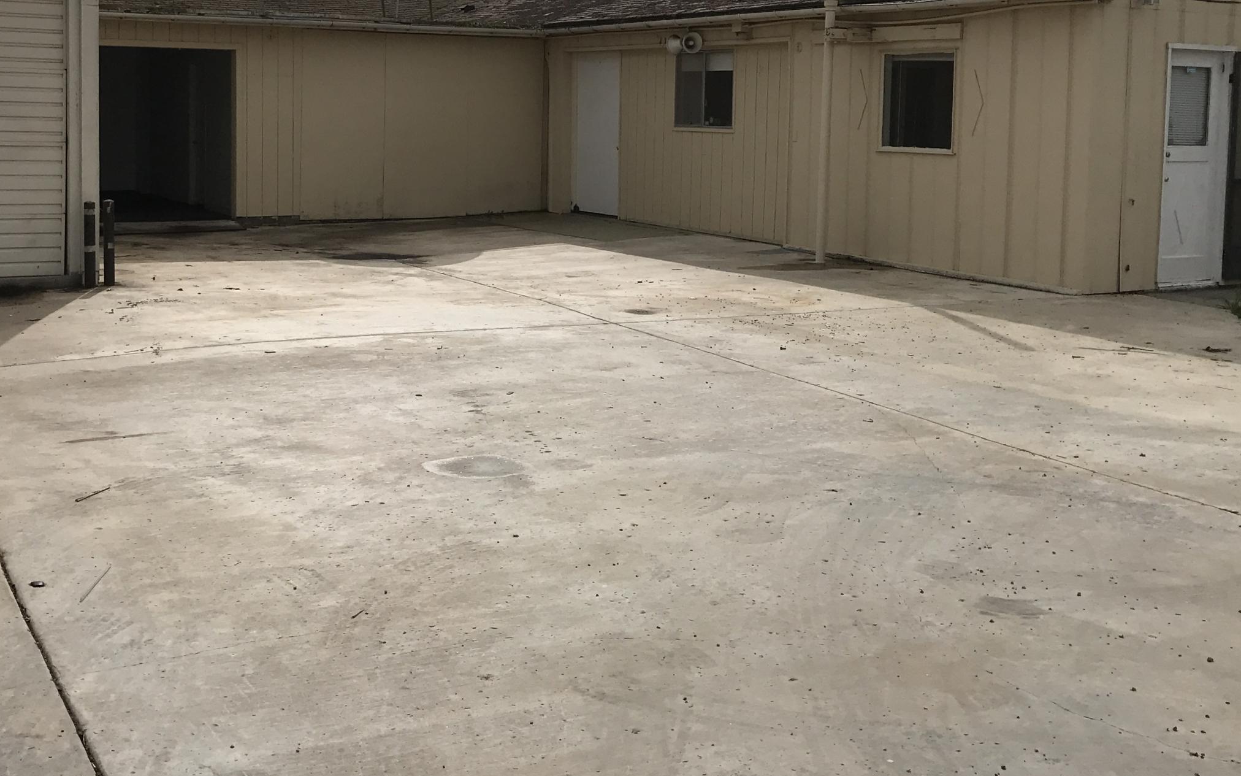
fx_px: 1488
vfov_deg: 28.9
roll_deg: -1.0
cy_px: 218
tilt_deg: -3.9
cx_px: 493
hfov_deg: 45.0
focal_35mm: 44
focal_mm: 3.99
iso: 20
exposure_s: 1/8772
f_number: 1.8
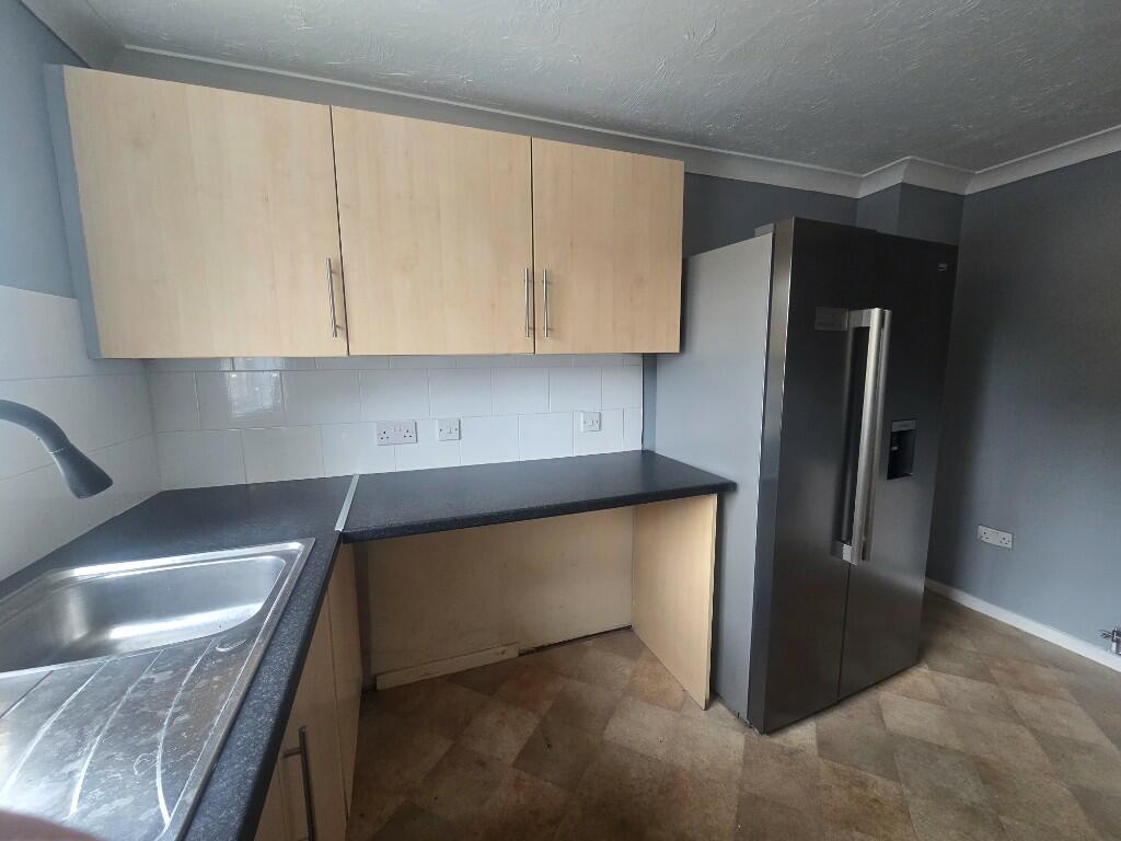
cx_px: 560
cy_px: 420
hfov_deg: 106.2
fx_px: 421
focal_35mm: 13
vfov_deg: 89.9
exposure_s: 1/60
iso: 250
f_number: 2.2
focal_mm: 2.2
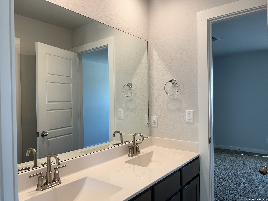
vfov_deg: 53.1
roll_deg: +0.4
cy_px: 100
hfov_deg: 67.3
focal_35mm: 26
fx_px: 201
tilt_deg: -0.9
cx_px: 134
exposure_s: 1/120
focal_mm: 5.7
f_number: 1.5
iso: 50
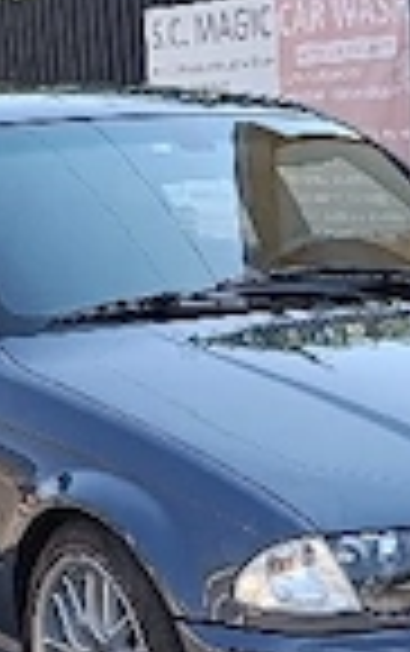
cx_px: 234
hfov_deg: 13.0
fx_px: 1800
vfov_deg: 19.7
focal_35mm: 101
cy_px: 719
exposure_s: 1/159
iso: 50
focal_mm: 6.14
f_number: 1.6
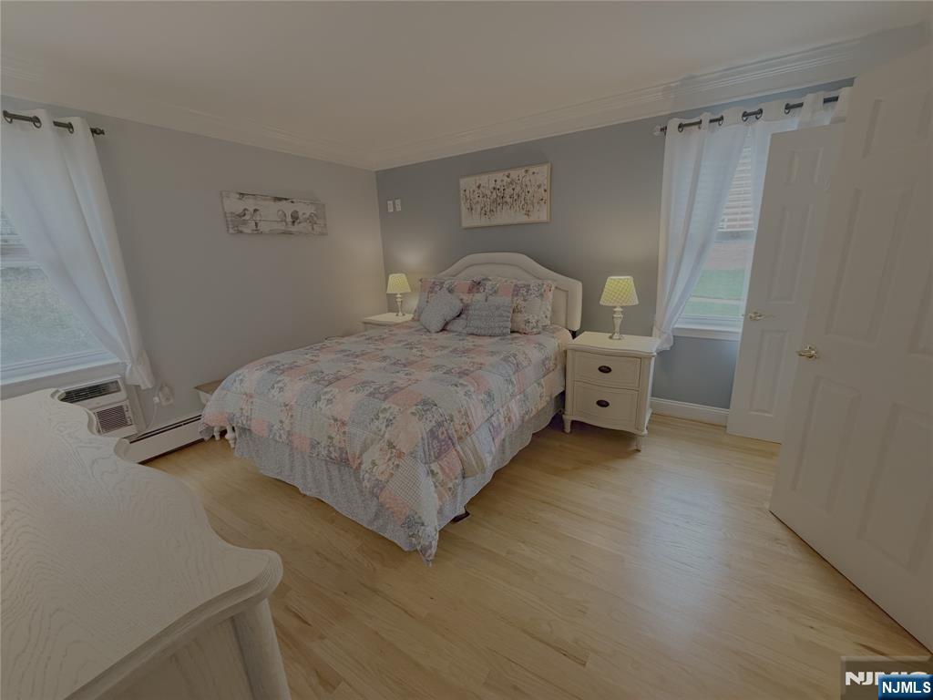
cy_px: 350
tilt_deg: -15.7
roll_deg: +2.8
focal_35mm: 14
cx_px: 466
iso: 320
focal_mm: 2.22
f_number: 2.2
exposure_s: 1/60
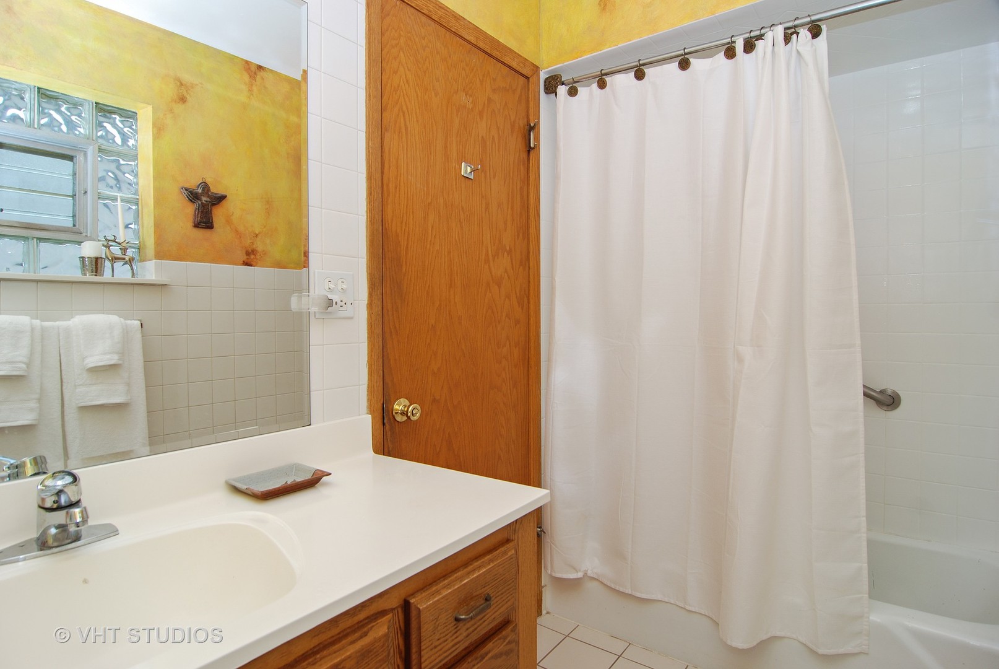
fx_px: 500
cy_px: 334
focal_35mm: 18
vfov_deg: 67.5
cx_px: 500
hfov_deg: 89.9
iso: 100
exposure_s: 1/50
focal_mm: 12
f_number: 6.3
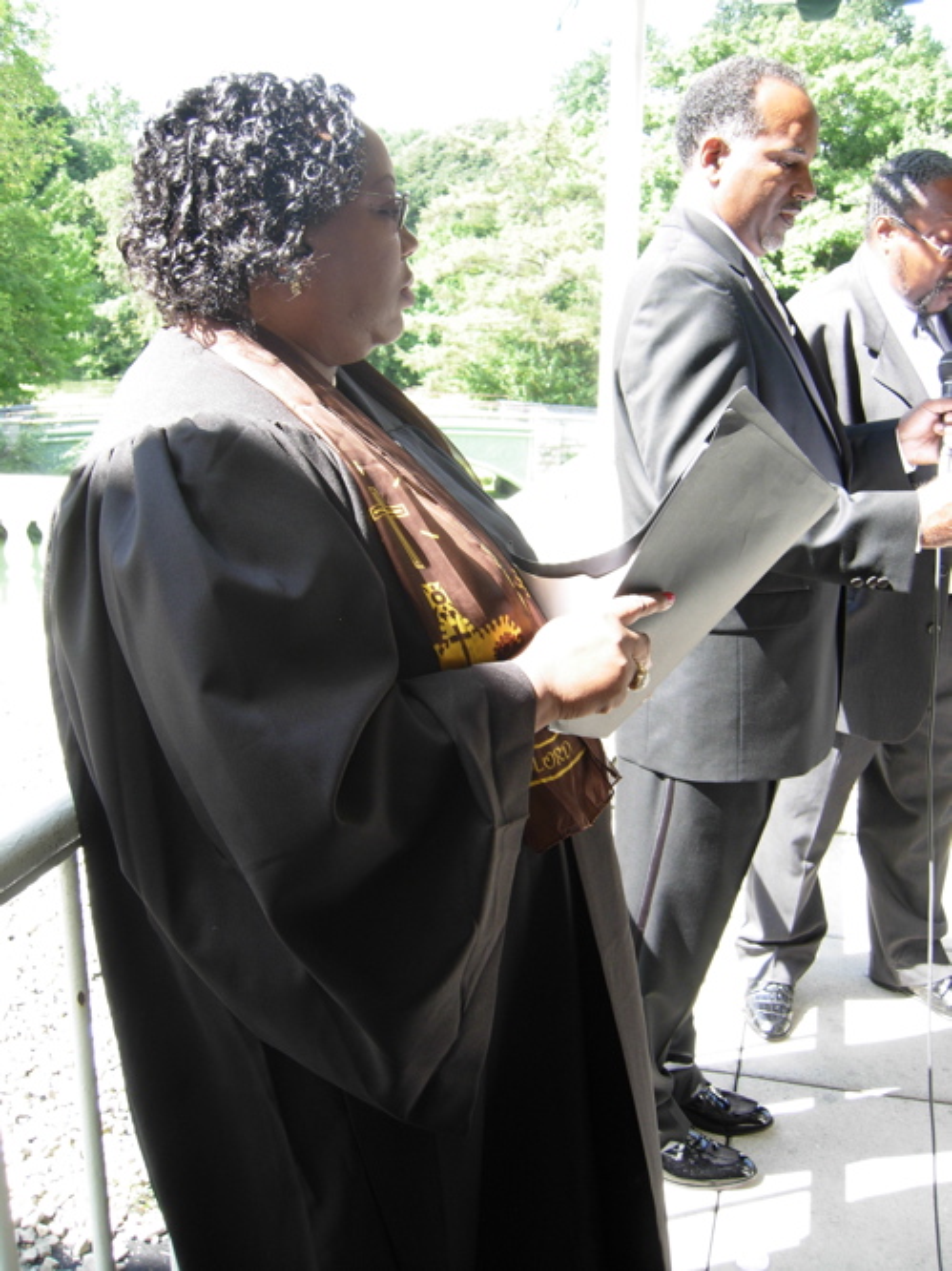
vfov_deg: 51.4
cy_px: 636
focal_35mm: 36
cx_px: 476
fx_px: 1321
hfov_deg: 39.6
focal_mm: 7.5
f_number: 3
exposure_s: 1/69.7
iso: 50
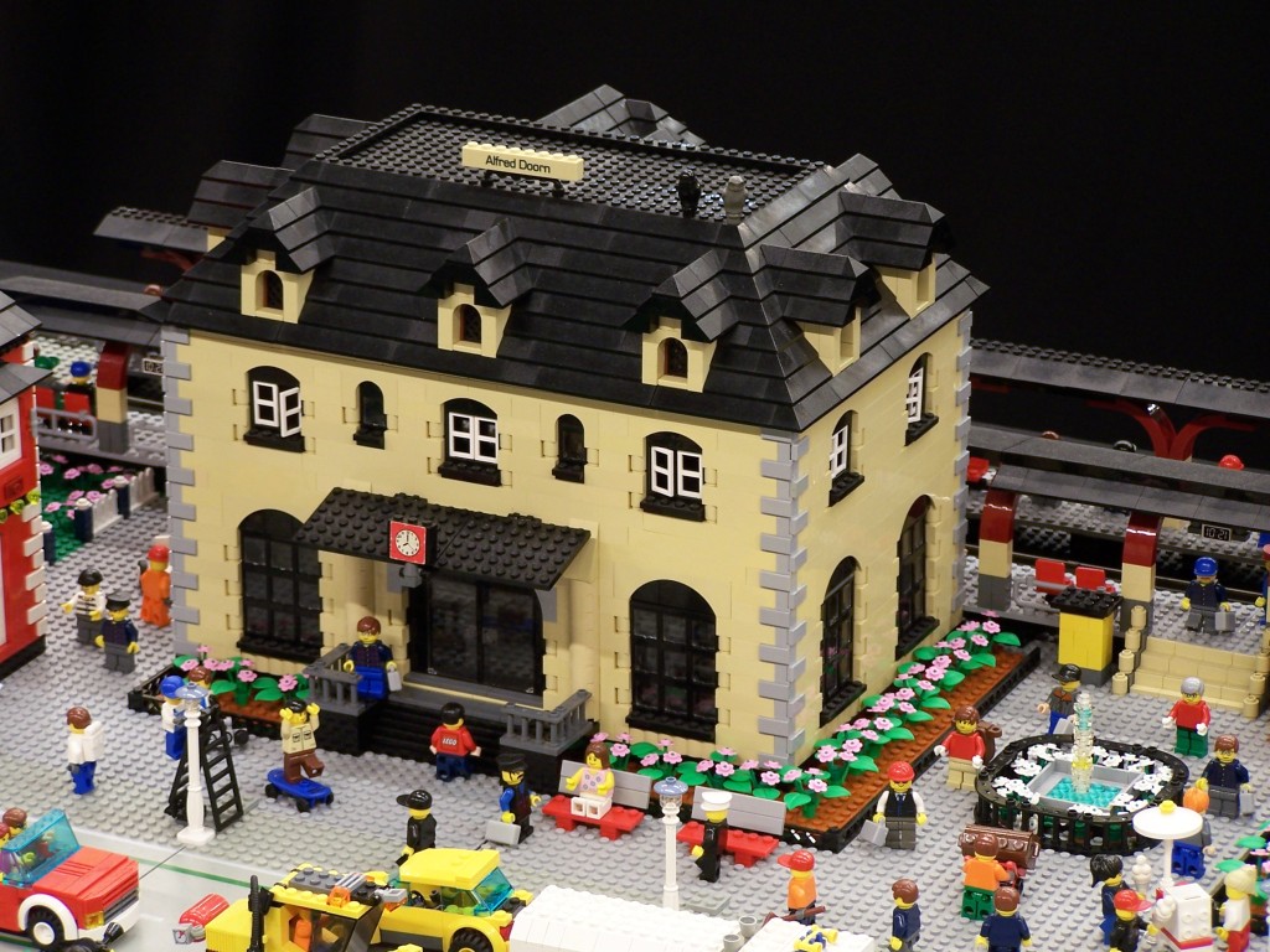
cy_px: 476
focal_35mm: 128
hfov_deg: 15.4
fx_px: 4696
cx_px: 635
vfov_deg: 11.6
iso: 80
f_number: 3.2
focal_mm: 21.2
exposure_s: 1/2
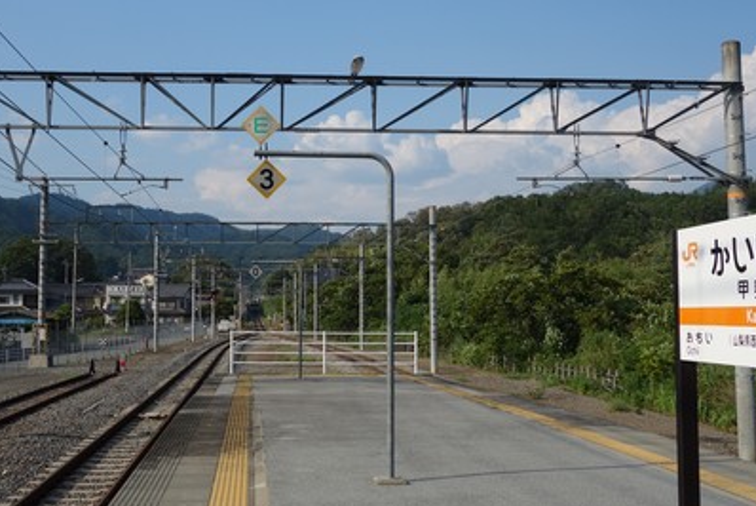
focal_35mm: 45
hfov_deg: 43.3
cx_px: 293
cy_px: 224
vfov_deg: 29.9
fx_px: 946
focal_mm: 10.4
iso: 125
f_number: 5.6
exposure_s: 1/640
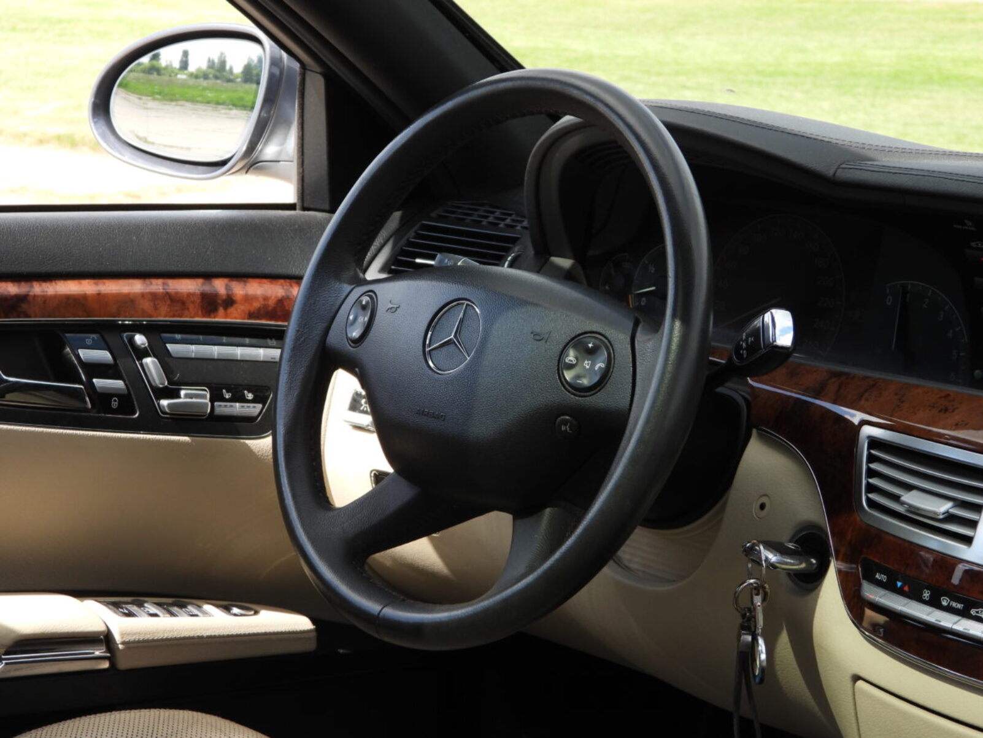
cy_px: 369
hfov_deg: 23.0
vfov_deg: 17.4
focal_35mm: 85
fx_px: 2414
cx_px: 492
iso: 100
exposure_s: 1/250
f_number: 3.5
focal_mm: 15.3
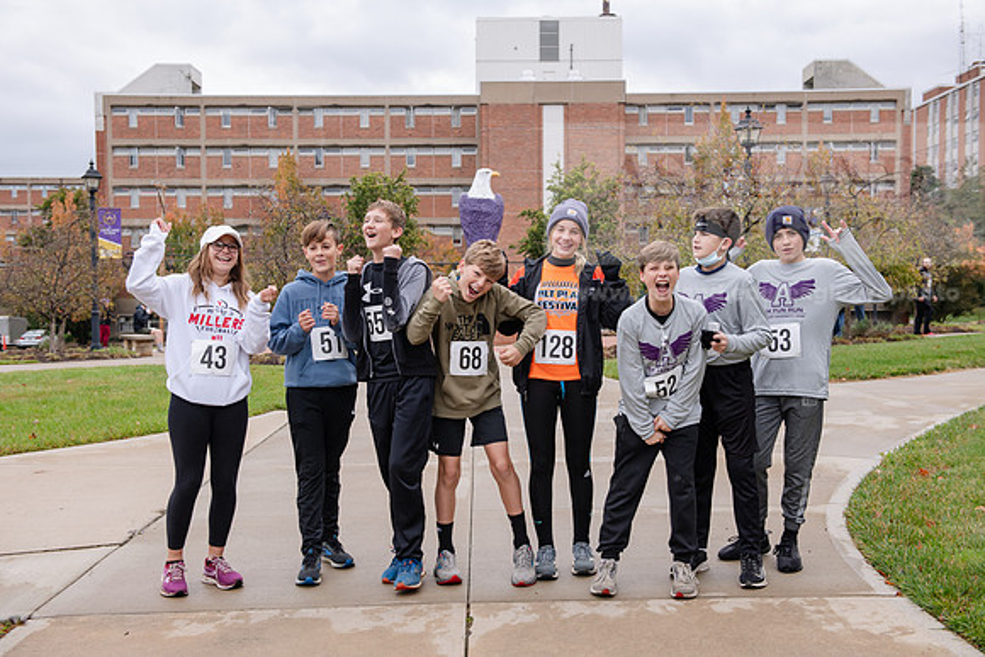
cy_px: 328
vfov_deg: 31.9
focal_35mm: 42
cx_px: 492
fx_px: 1149
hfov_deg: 46.4
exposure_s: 1/250
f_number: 5
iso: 400
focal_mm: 42
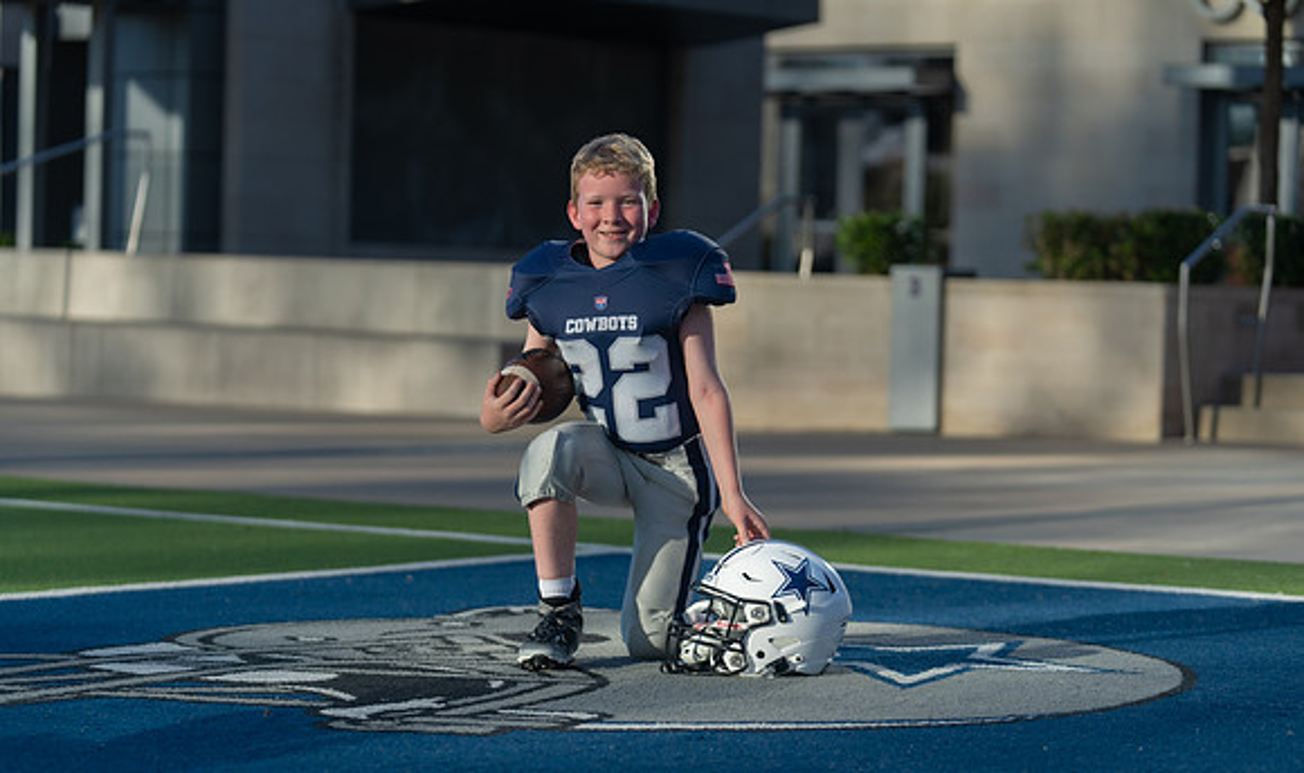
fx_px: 3332
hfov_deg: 22.1
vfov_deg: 13.2
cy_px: 435
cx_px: 652
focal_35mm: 95
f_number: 2.8
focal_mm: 92
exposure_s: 1/1250
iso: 100
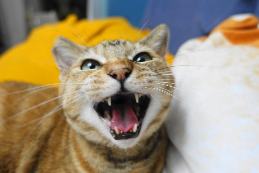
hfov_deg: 73.7
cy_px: 86
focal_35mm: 24
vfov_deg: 53.1
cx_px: 130
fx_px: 173
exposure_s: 1/30
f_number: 1.8
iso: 200
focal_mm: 8.8
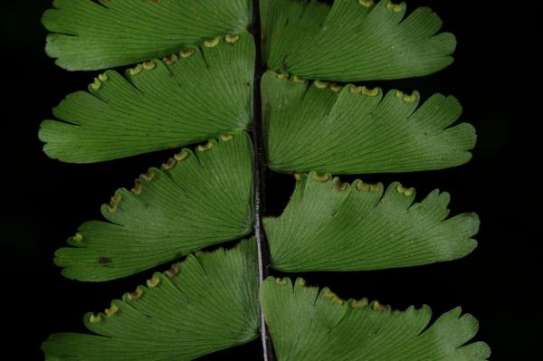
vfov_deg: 15.2
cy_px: 180
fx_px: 1356
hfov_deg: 22.6
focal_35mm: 90
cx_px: 272
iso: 200
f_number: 16
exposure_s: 1/60
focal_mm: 60
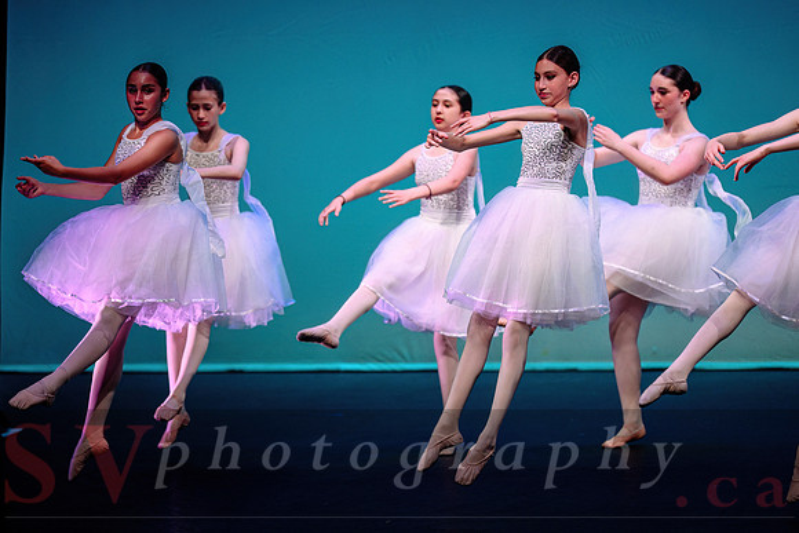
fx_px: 4479
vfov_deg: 6.8
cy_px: 283
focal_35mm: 202
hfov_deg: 10.2
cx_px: 374
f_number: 2.8
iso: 1600
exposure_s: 1/800
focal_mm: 185
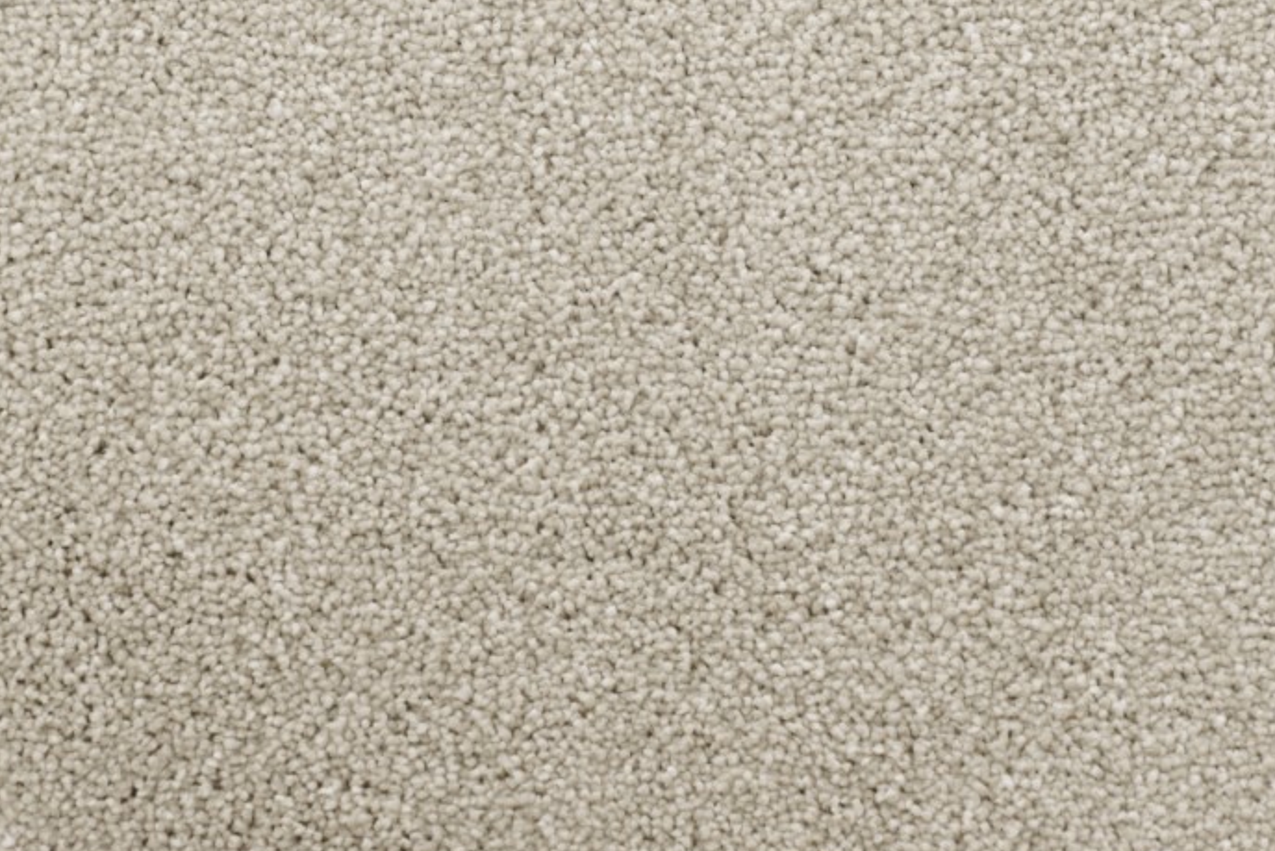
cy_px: 193
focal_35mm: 225
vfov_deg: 6.1
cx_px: 860
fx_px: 7970
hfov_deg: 9.1
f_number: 4.8
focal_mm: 86
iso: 1250
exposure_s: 1/125
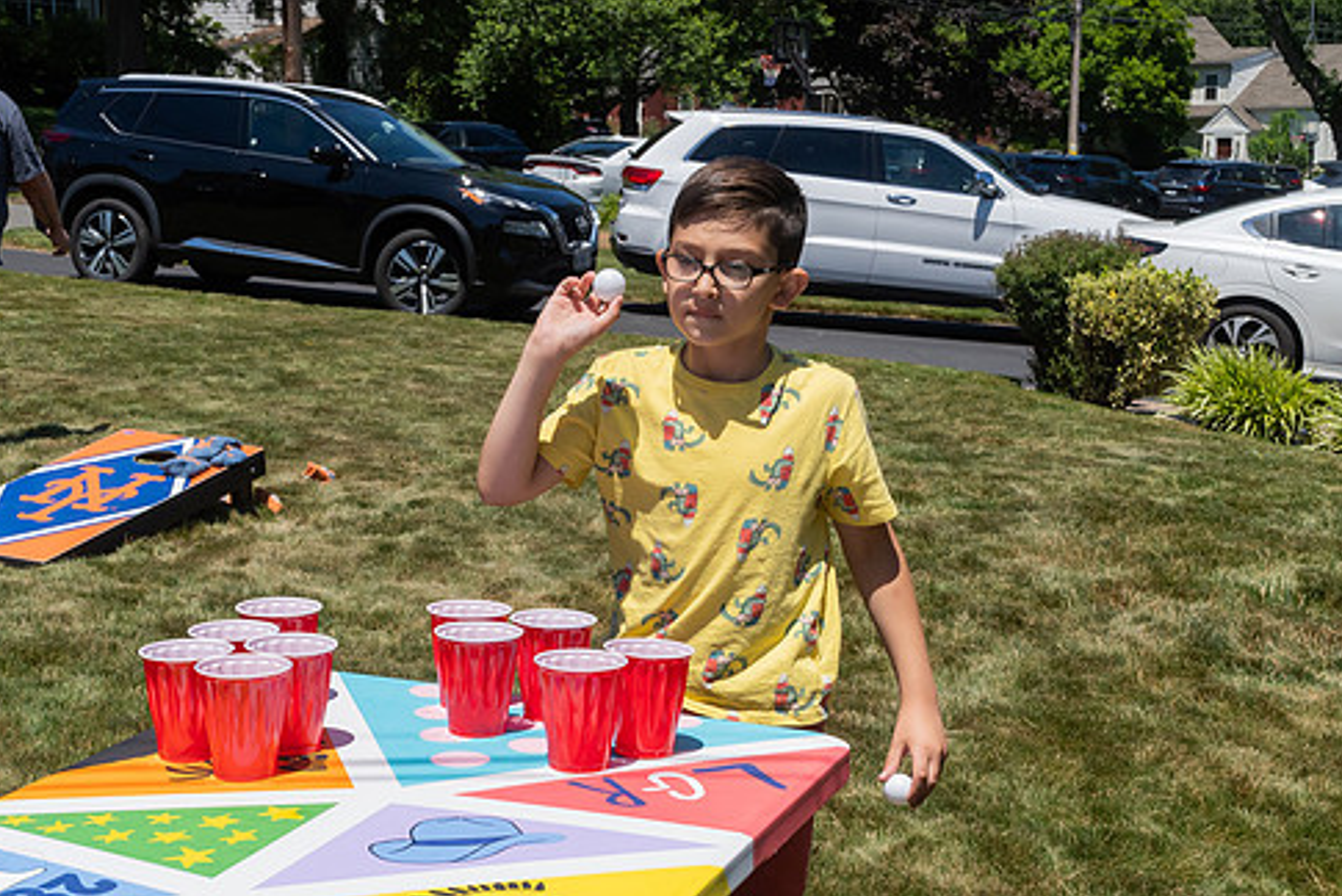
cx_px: 584
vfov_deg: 26.0
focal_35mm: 52
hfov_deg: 38.1
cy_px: 505
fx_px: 1940
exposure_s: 1/2000
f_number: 8
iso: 640
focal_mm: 29
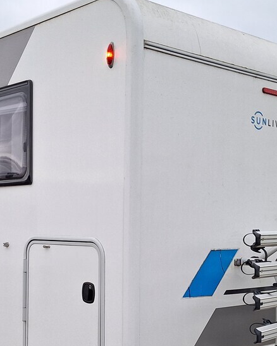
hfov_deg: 25.6
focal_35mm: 59
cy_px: 246
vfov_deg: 31.6
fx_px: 605
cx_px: 80
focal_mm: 5.54
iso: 50
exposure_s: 1/100
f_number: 1.8
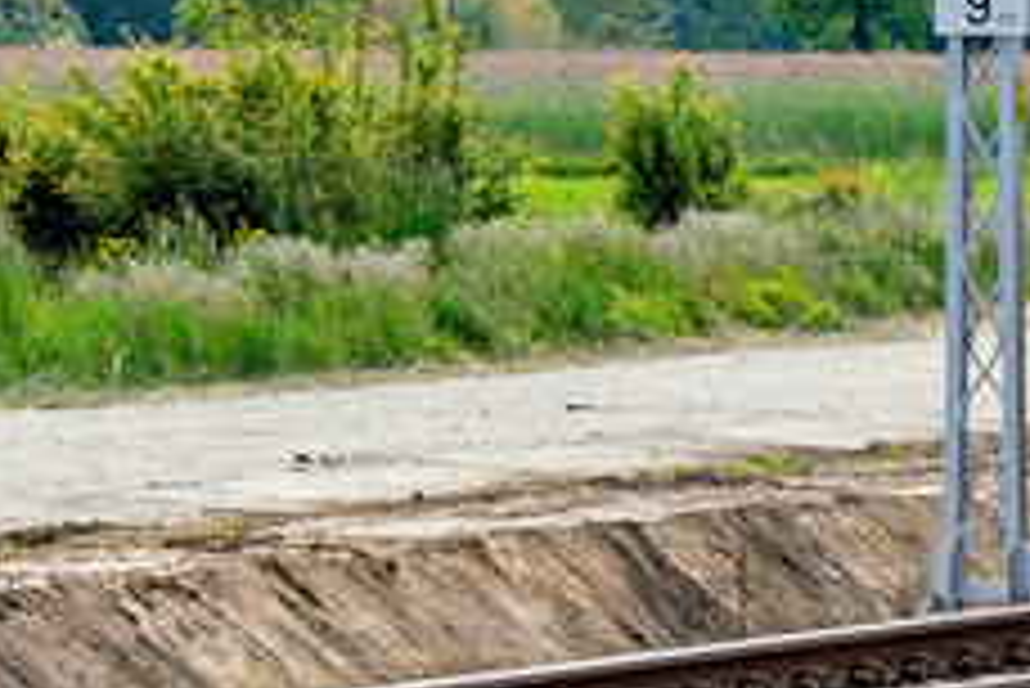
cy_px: -250
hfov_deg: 3.8
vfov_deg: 2.6
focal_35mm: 524
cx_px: 3121
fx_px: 15001
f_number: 9
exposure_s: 1/400
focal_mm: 50
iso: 125
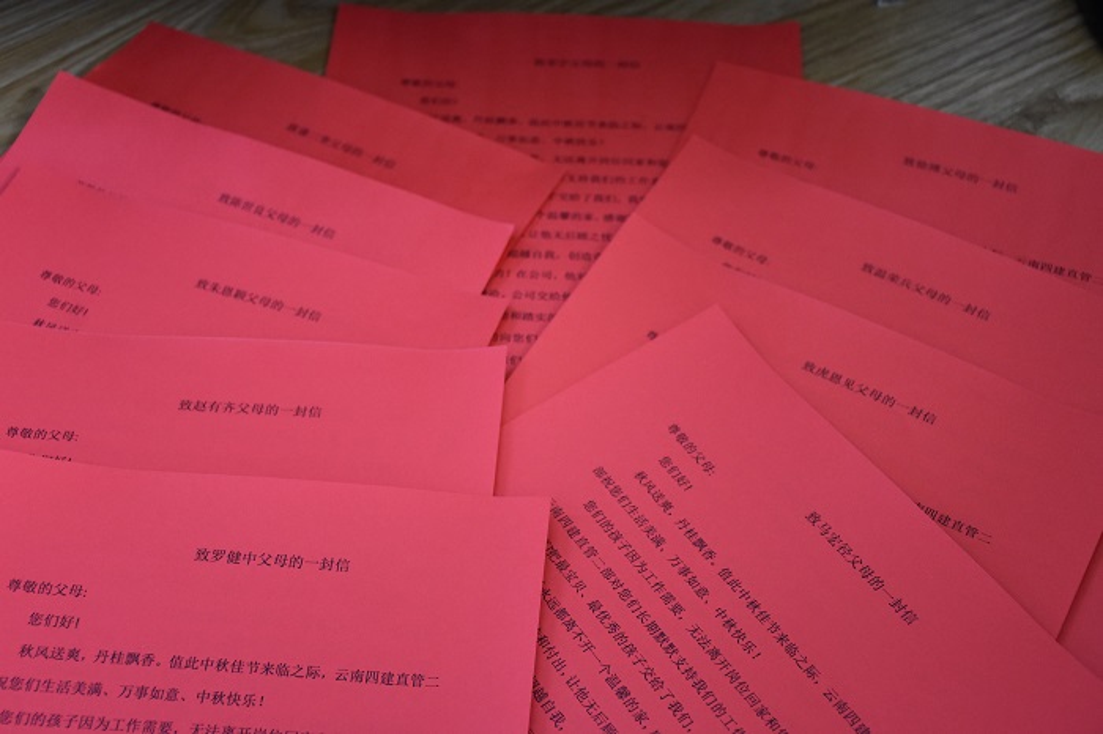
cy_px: 367
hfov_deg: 37.9
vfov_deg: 25.7
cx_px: 552
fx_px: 1608
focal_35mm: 52
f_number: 4.2
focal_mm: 35
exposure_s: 1/60
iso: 1400
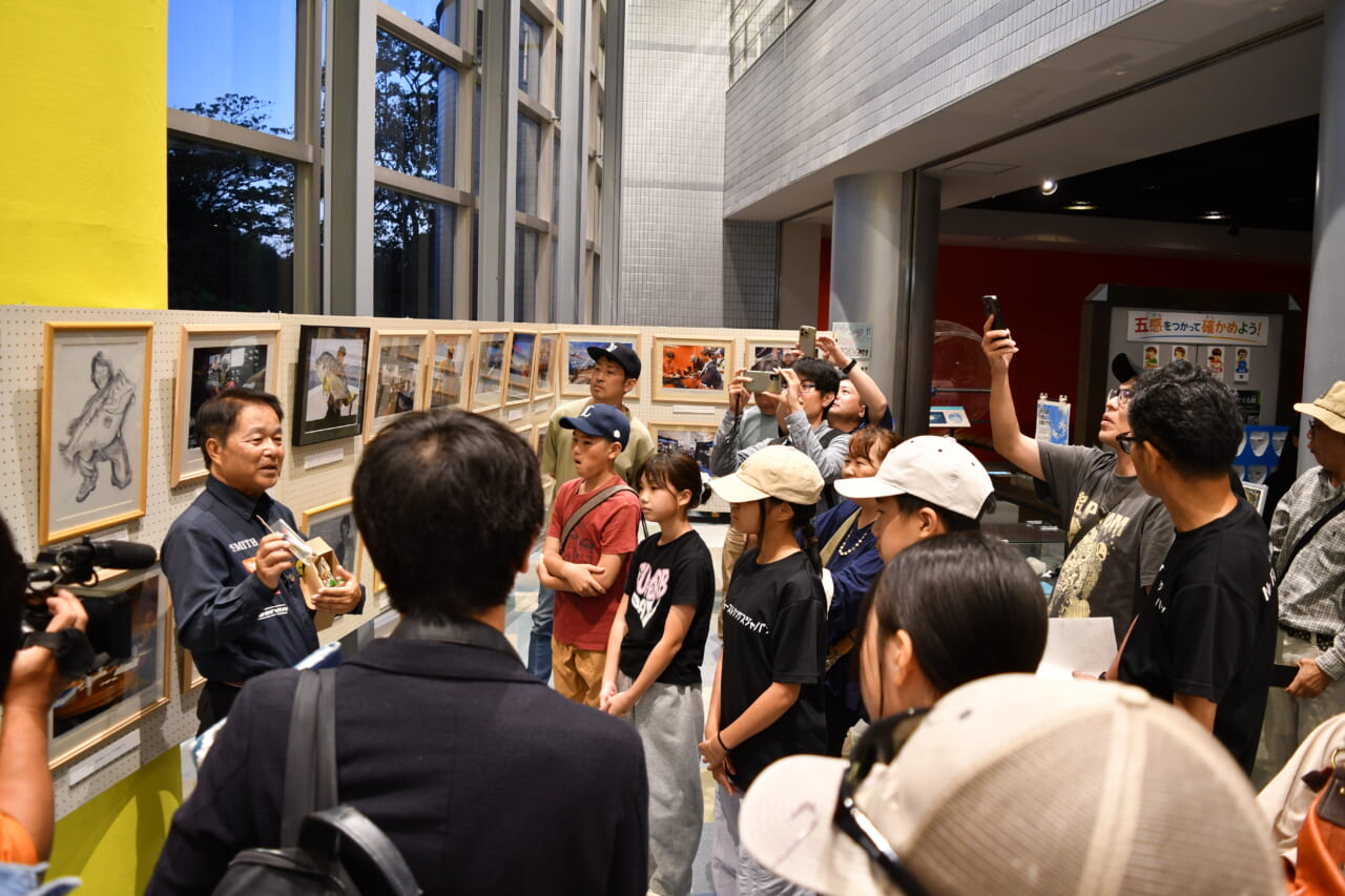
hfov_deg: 67.4
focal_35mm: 27
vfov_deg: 47.9
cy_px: 448
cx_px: 672
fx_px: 1009
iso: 800
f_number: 3.5
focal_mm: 18
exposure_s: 1/50
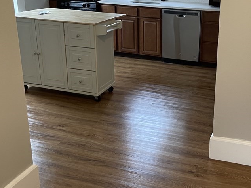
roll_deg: -1.9
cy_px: 49
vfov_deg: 33.7
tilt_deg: -17.6
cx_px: 177
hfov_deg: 43.9
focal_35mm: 42
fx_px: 304
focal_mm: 5.1
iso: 200
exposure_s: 1/60
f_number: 1.6
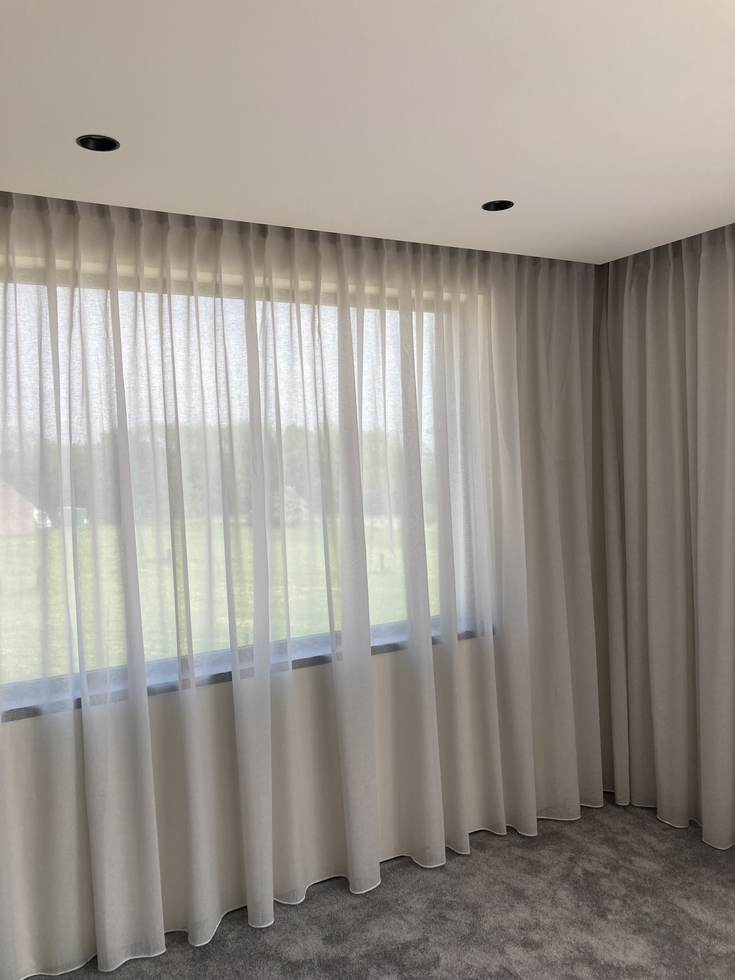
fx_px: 793
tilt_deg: -1.3
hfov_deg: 49.7
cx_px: 368
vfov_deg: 63.4
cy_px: 490
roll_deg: +1.3
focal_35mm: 28
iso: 20
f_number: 1.8
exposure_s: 1/480
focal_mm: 3.99
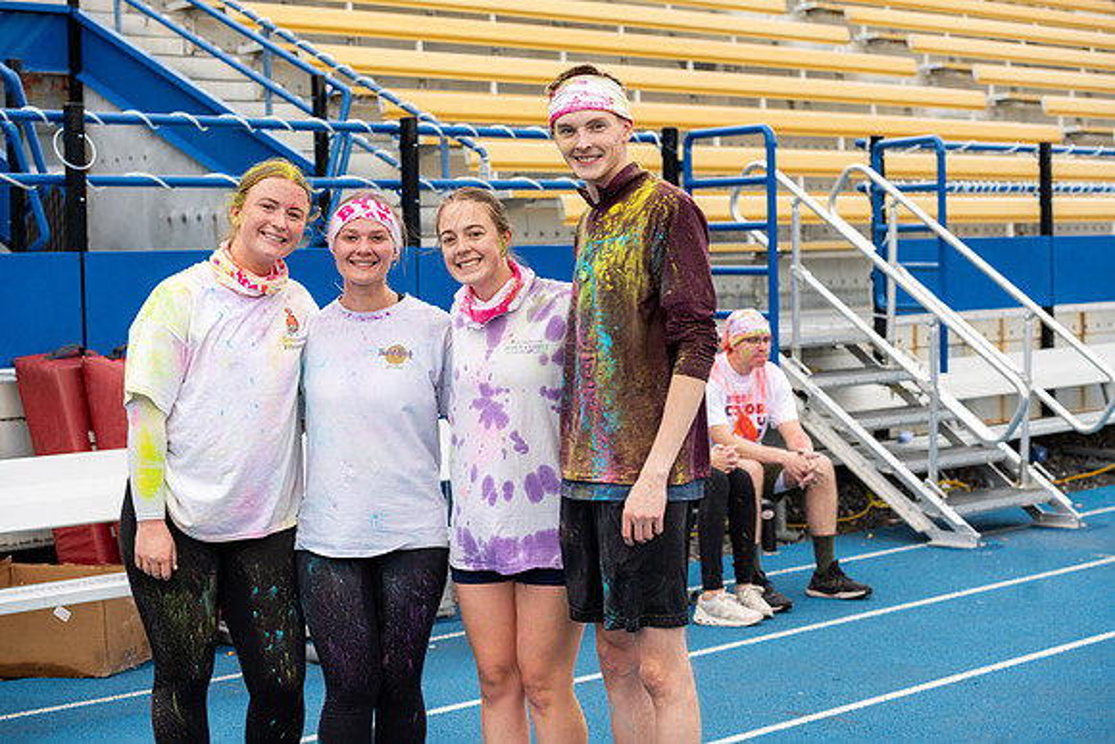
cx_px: 558
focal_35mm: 70
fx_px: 2168
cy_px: 372
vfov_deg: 19.5
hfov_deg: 28.8
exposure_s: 1/500
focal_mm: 70
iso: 125
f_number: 4
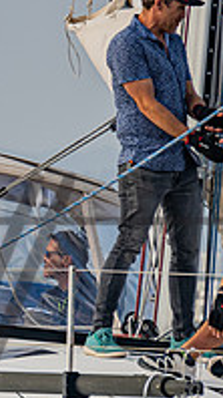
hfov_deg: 1.5
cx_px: -376
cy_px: 227
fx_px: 8336
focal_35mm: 791
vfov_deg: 2.7
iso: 500
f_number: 6.3
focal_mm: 200
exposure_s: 1/500
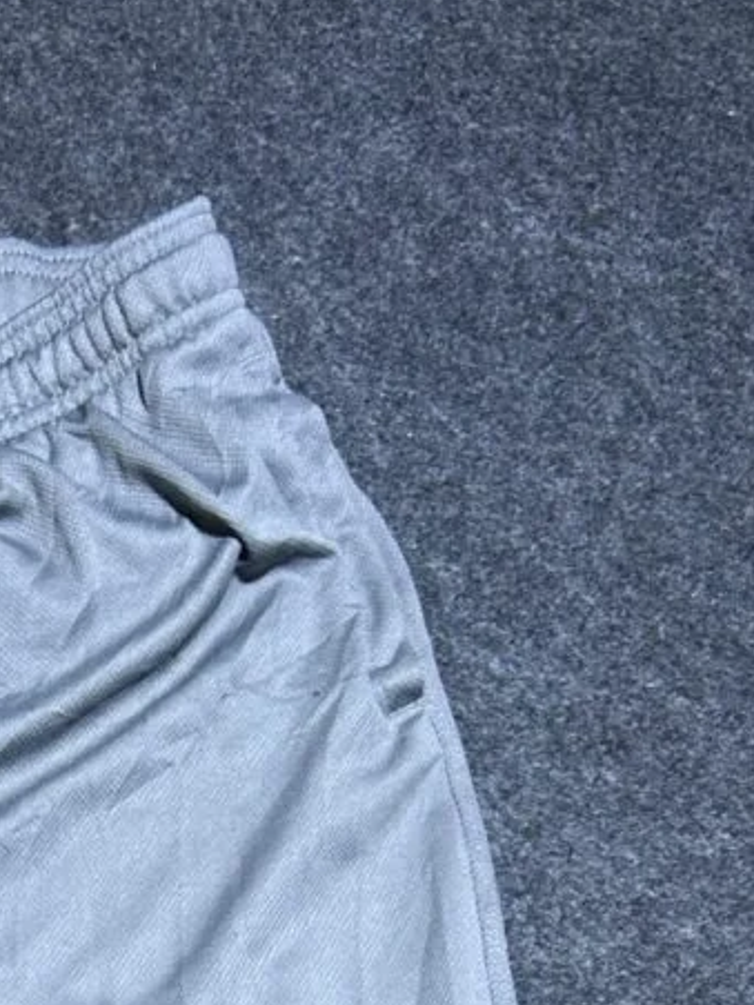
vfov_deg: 17.7
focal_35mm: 92
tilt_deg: -48.4
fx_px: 2672
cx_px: -305
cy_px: 1748
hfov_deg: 15.1
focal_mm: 5.7
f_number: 1.5
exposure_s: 1/50
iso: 64
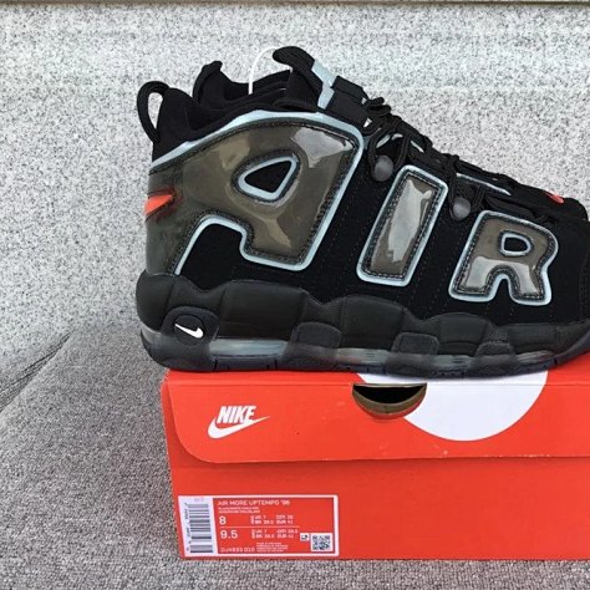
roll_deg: -0.3
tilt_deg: -22.1
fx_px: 713
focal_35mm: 37
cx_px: 380
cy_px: 295
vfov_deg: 44.9
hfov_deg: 44.4
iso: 25
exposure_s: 1/171
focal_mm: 3.3
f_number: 2.4
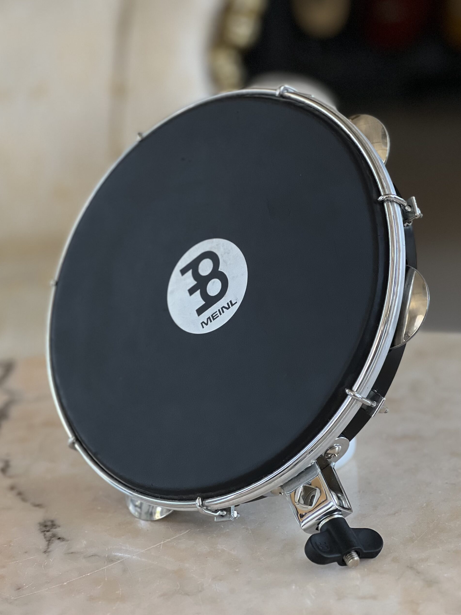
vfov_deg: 25.0
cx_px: 233
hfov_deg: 18.9
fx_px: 1385
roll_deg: +4.5
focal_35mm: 78
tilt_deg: -14.4
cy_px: 311
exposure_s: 1/101
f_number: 2.8
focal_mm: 9
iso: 250
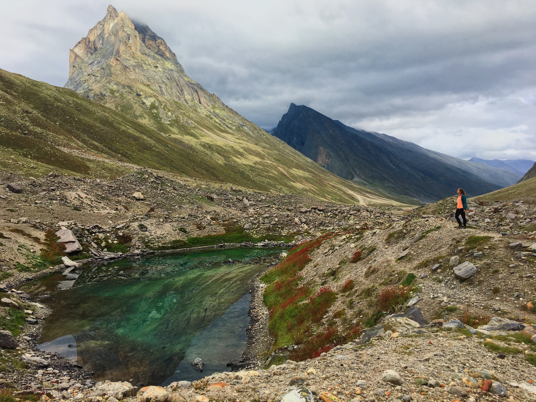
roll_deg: +1.1
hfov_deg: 61.7
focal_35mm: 29
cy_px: 201
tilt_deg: +1.1
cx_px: 268
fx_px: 449
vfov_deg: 48.2
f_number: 2.2
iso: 25
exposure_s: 1/222
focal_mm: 4.15
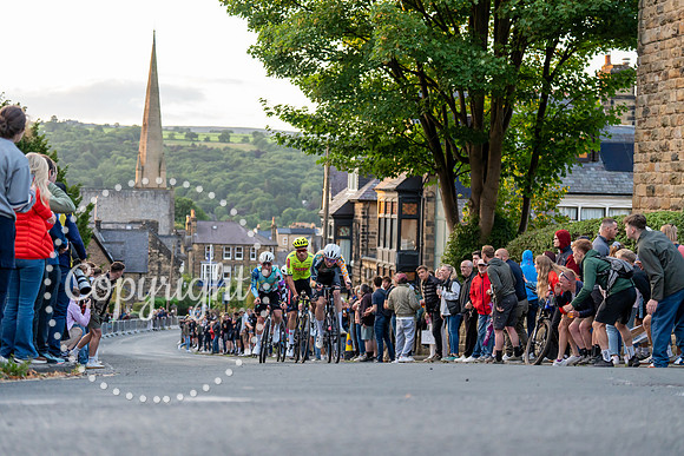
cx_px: 342
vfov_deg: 19.5
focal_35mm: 70
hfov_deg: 28.8
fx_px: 1330
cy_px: 228
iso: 2000
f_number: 2.8
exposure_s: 1/1000
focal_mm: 70
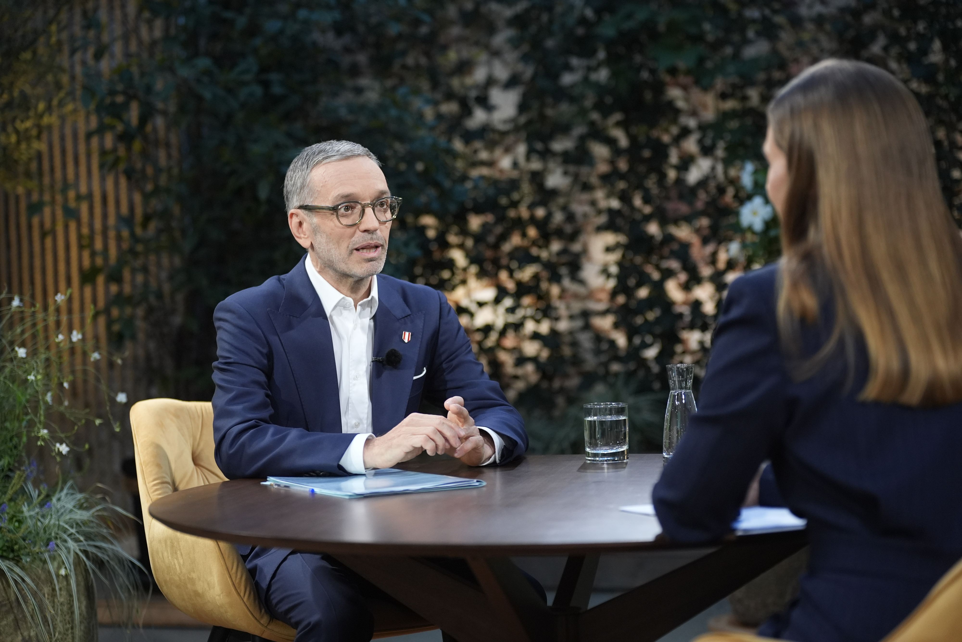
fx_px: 2031
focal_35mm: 76
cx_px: 481
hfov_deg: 26.7
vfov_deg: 17.9
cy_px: 321
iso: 2500
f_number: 2.5
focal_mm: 76
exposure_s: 1/500
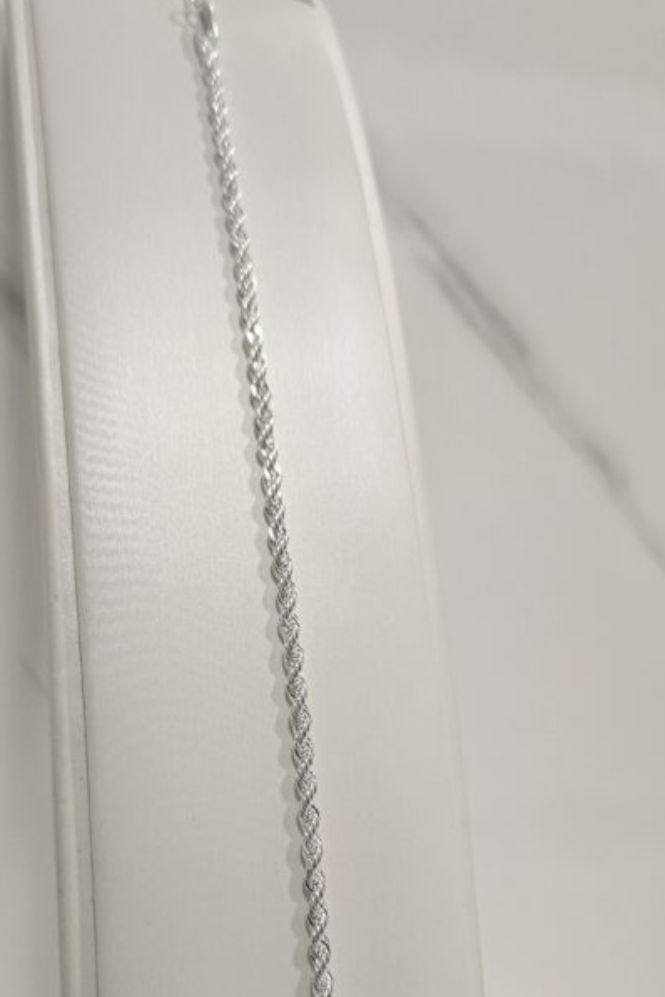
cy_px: 715
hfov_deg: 32.5
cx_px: 262
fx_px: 1136
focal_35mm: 41
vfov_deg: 46.2
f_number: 1.8
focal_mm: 5.4
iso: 160
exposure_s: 1/100
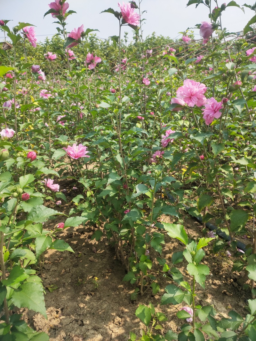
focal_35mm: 23
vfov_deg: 73.9
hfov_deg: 58.9
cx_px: 128
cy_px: 170
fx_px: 227
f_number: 1.79
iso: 56
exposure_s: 1/1819
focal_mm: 4.76
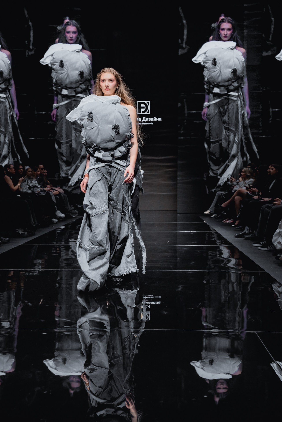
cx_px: 141
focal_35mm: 42
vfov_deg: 46.4
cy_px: 211
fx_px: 493
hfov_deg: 31.9
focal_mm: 42
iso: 2000
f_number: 4.5
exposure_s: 1/250
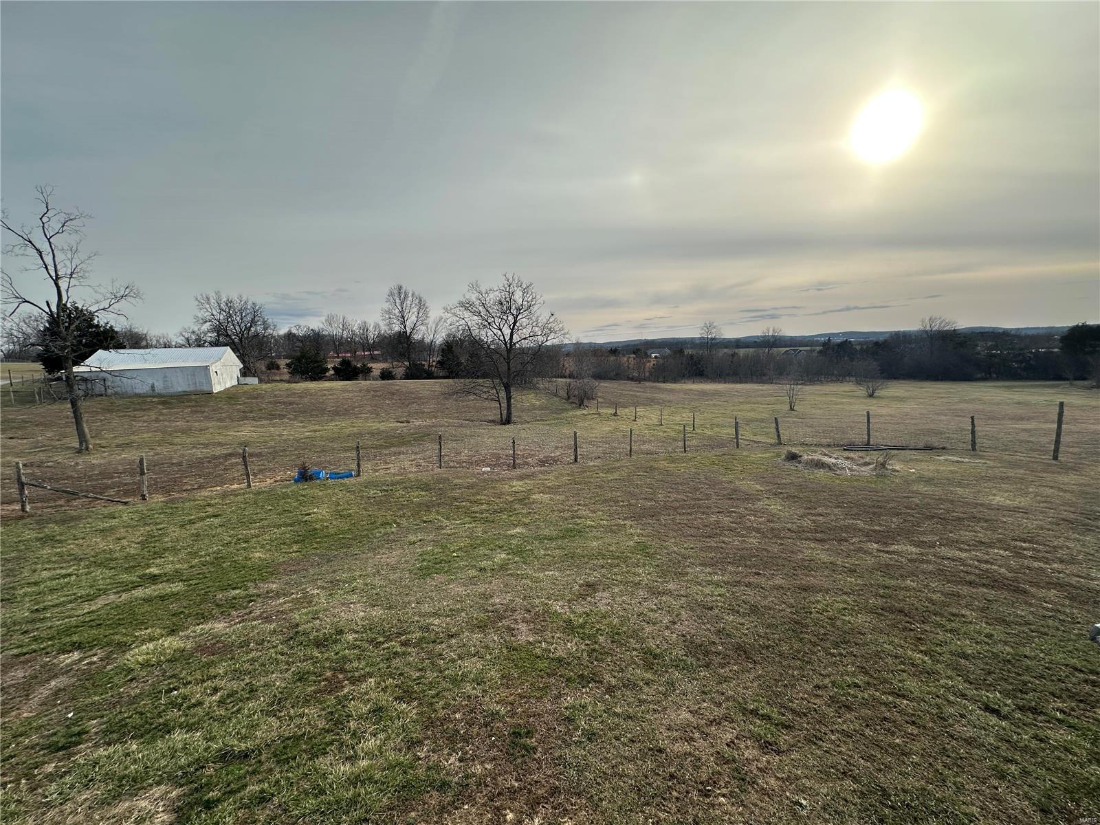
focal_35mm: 14
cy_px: 412
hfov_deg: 102.1
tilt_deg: -8.4
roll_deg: +2.0
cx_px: 550
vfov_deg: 85.7
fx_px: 445
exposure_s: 1/1453
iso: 40
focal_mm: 2.22
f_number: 2.2
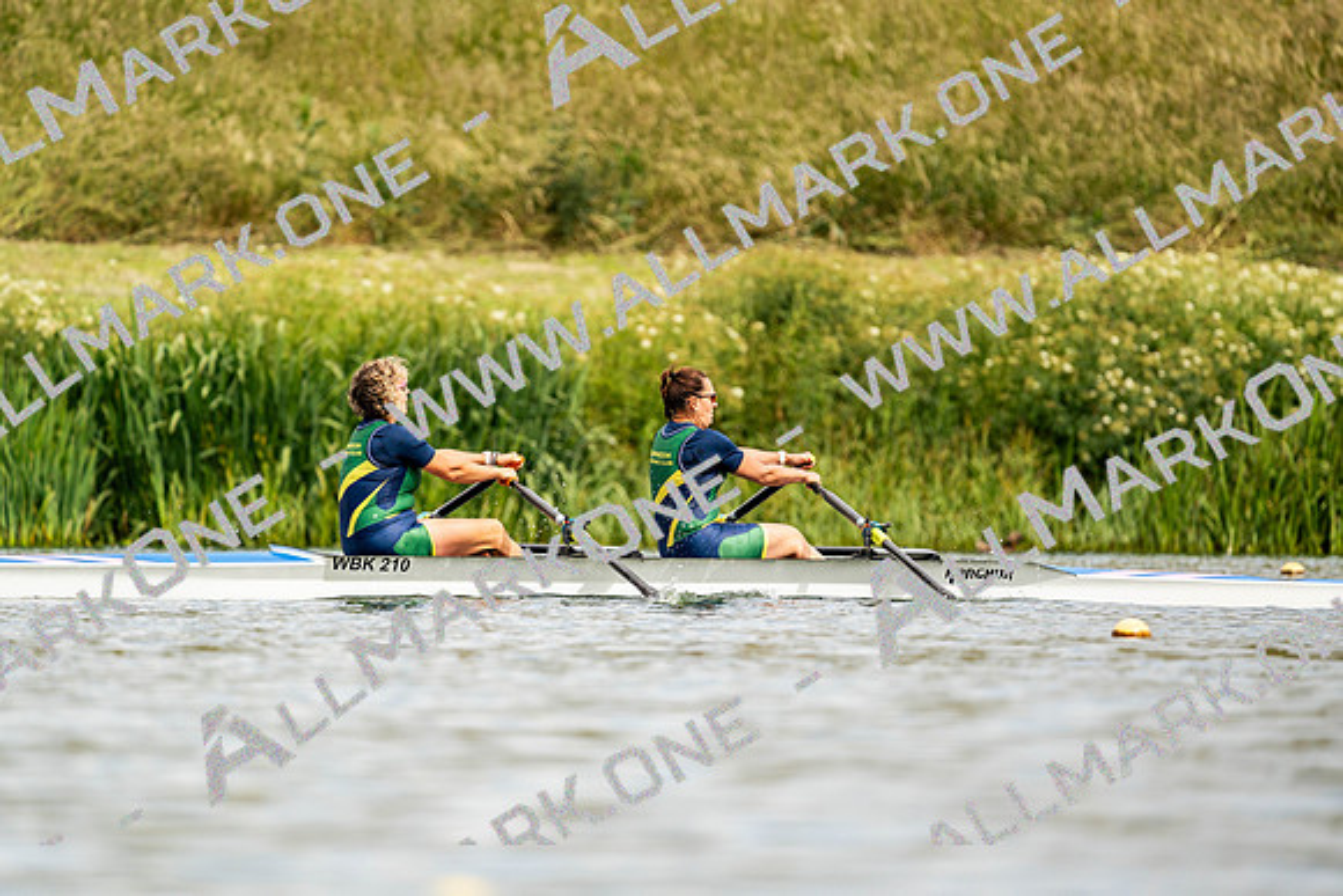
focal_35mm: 600
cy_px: 448
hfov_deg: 3.4
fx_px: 22388
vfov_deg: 2.3
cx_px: 672
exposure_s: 1/2000
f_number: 6.3
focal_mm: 600
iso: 400
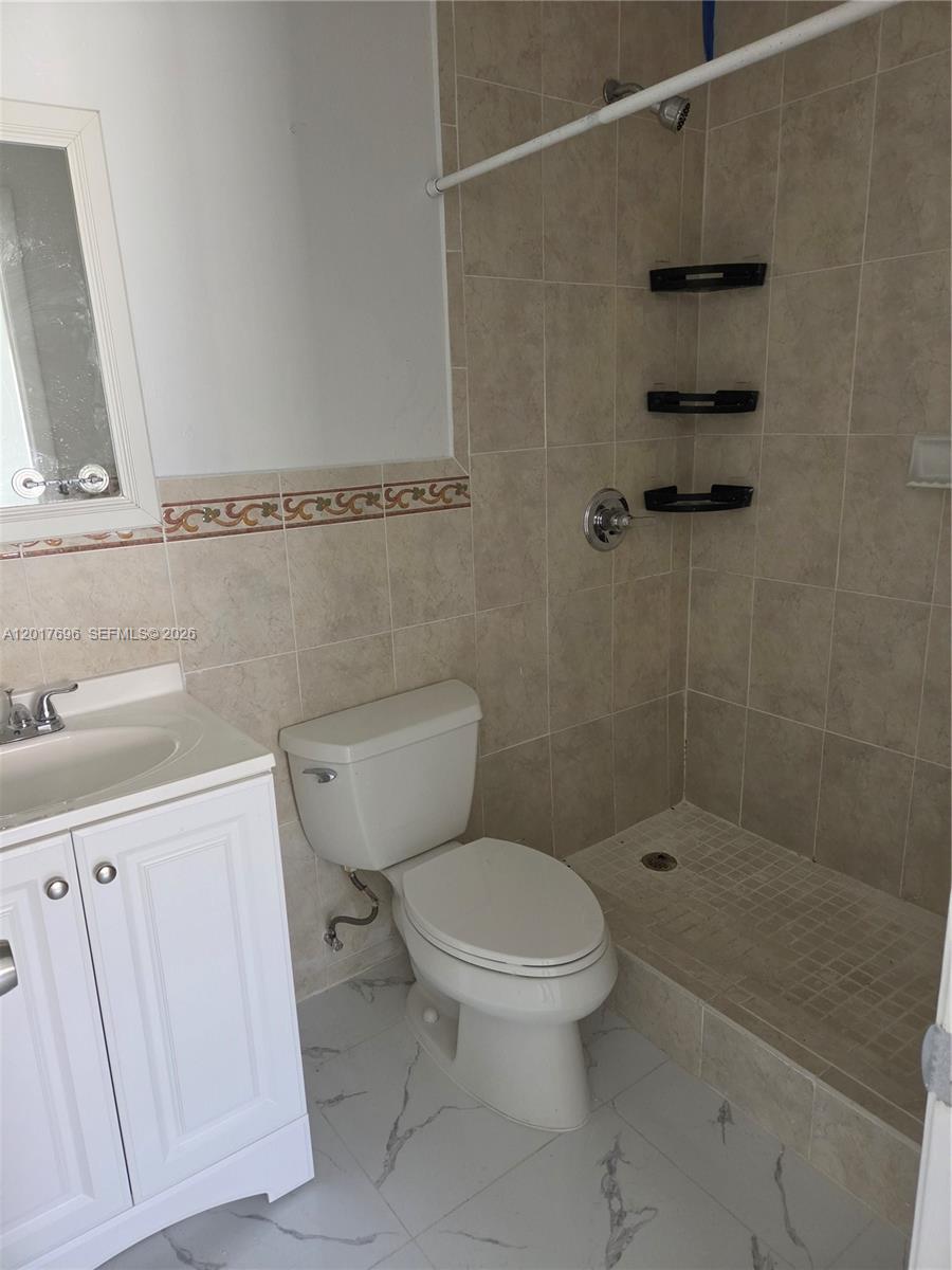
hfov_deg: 58.9
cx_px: 476
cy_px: 635
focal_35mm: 23
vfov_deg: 73.9
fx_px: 843
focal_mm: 5.4
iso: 800
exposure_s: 1/120
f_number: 1.8
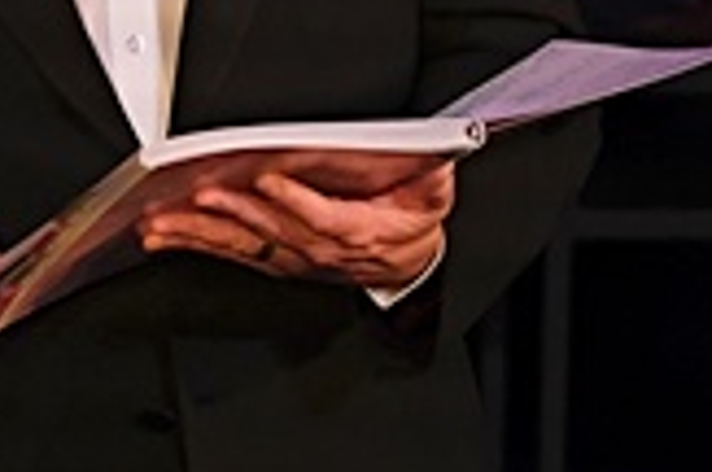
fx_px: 15298
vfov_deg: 1.8
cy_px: -109
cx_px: 441
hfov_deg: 2.7
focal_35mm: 775
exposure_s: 1/500
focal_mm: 140
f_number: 2.8
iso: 3200
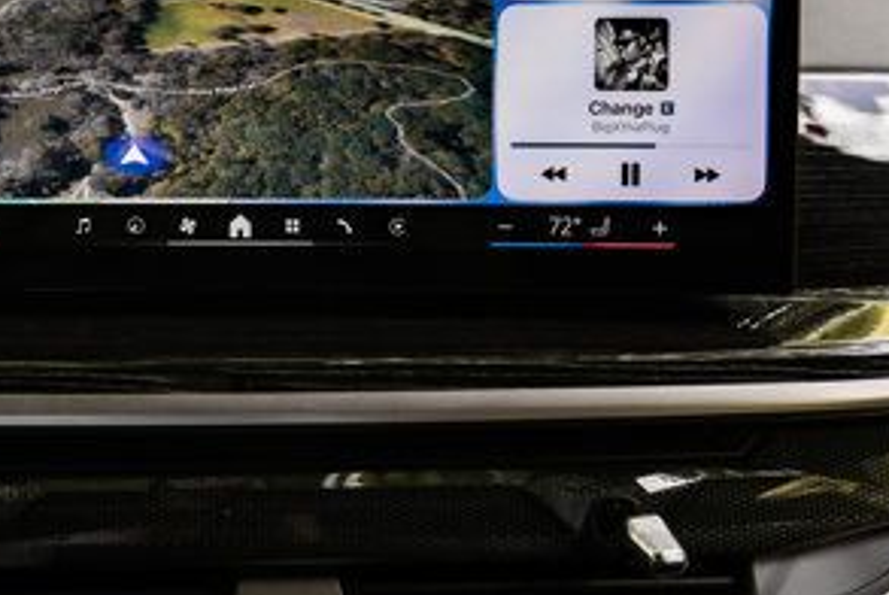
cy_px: 77
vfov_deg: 24.5
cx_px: 243
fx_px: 1335
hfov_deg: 36.1
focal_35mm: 54
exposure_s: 1/250
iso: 800
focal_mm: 24
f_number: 5
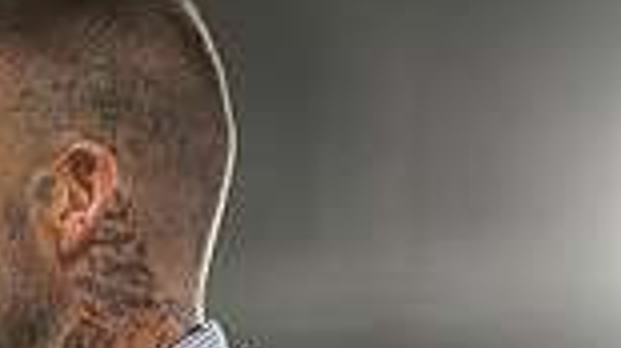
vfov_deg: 2.0
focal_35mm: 607
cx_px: 124
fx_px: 9990
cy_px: 372
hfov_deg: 3.6
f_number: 2.8
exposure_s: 1/3200
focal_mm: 155
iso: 3200
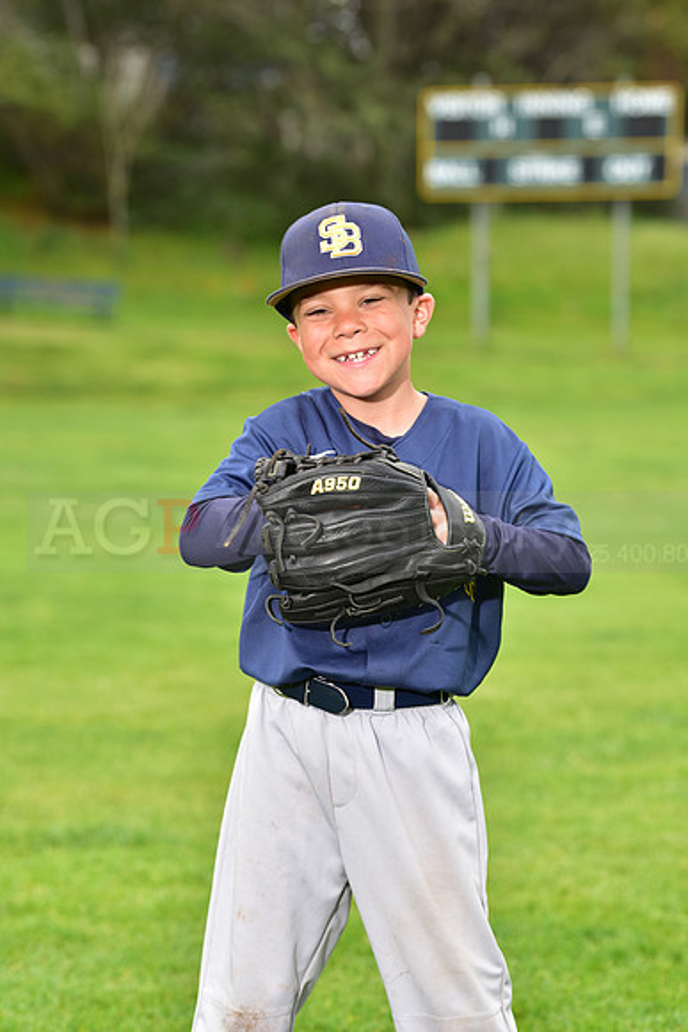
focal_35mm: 135
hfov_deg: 10.2
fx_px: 3867
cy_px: 516
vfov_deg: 15.2
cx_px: 344
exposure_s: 1/250
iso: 400
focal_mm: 135
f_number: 5.6
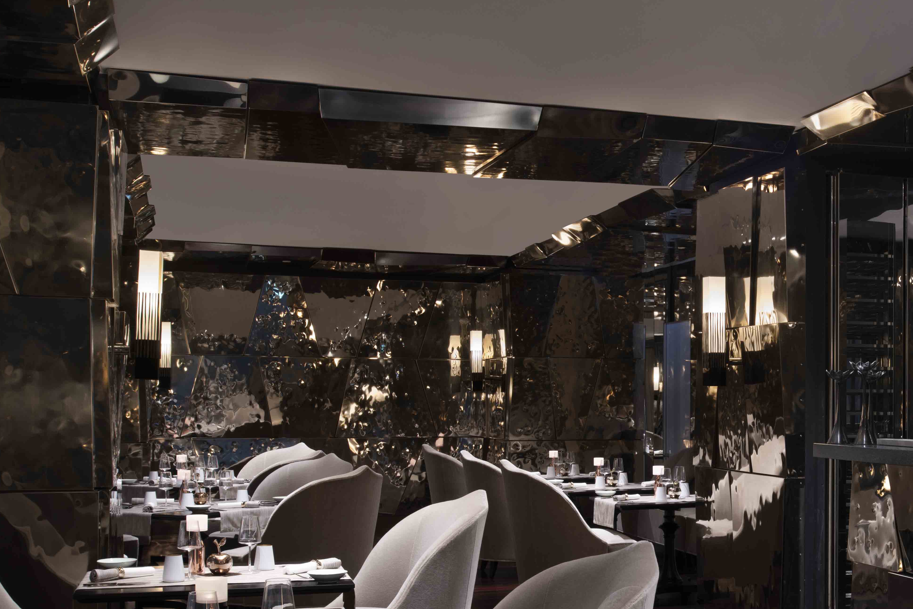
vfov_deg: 26.1
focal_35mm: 51
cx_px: 730
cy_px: 460
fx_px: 1293
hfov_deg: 37.5
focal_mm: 24
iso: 50
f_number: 8
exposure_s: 1
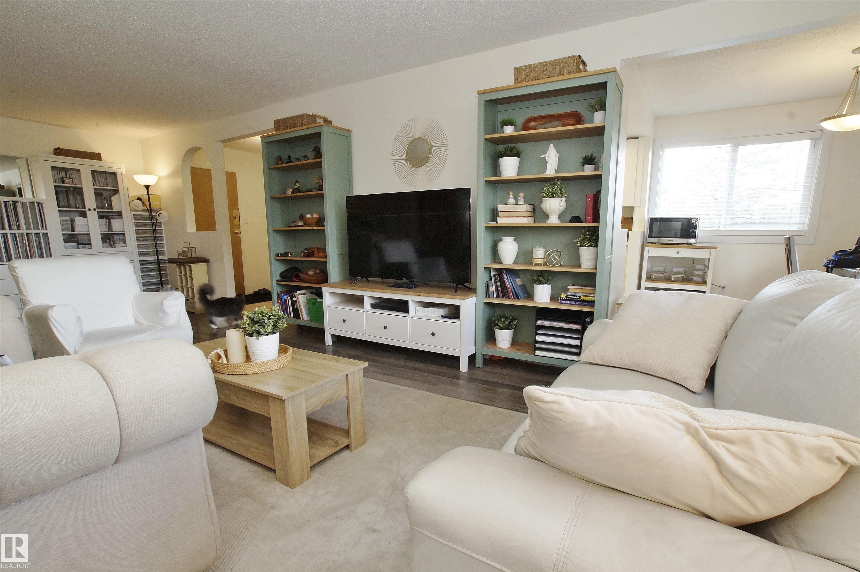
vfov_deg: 72.0
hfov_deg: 95.0
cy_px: 286
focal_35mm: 16
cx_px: 430
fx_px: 394
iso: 400
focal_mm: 11
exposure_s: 1/8
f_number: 13
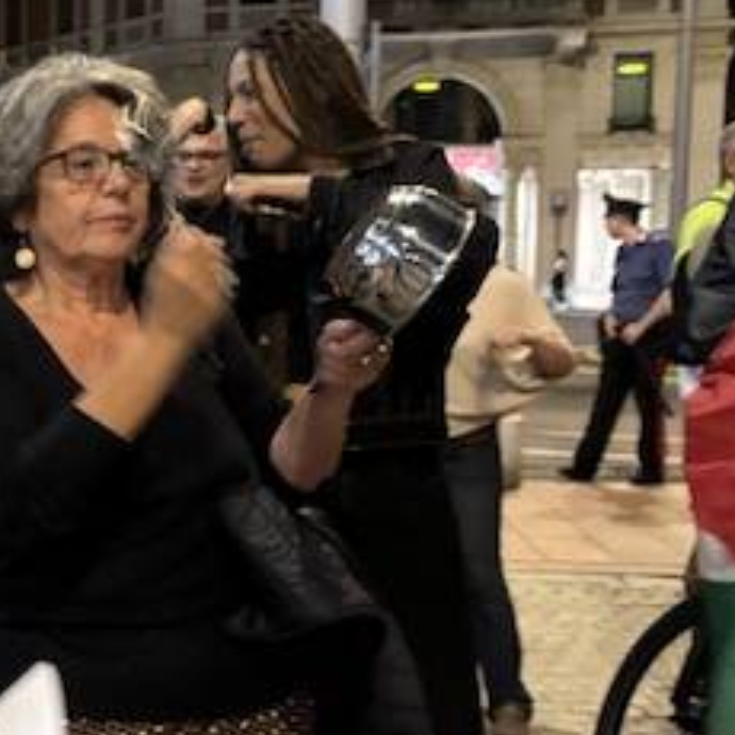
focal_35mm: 64
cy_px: 451
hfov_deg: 25.1
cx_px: -67
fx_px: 1537
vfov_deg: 26.8
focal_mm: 5.96
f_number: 1.6
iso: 640
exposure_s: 1/25
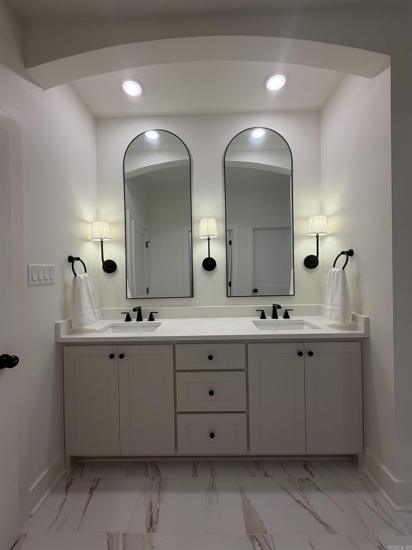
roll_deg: +0.8
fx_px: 222
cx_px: 206
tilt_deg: -1.0
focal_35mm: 14
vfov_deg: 102.1
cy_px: 275
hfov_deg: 85.7
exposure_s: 1/120
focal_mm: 2.22
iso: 100
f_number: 2.2
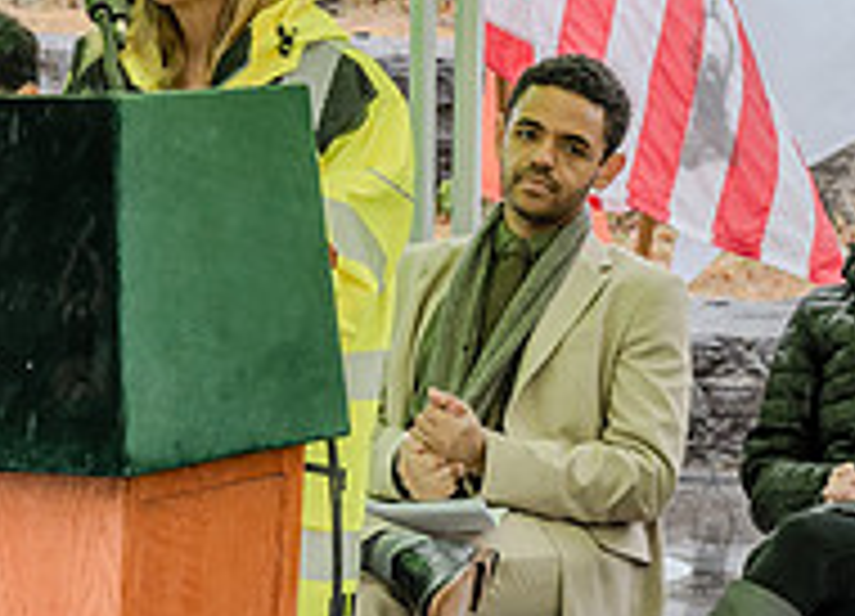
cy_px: 263
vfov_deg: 7.0
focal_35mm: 208
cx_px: 192
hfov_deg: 9.6
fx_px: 5067
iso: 640
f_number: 5.6
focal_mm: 55
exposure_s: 1/250
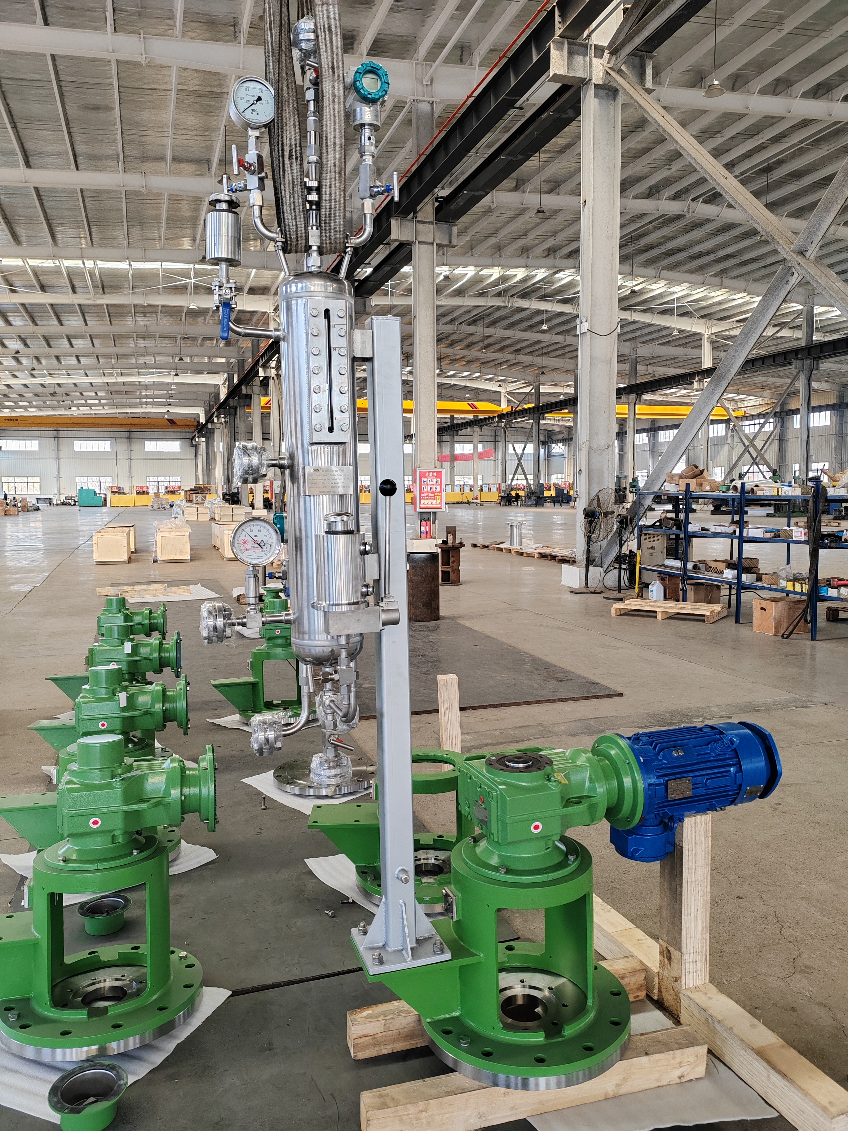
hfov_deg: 51.4
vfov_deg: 65.3
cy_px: 566
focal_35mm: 27
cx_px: 424
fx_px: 882
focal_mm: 6.14
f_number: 1.8
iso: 800
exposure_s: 1/100
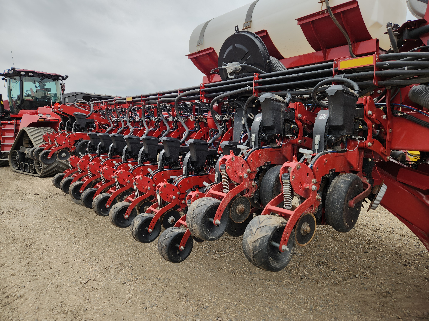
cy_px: 160
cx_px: 214
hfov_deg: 73.9
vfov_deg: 58.9
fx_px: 285
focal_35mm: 23
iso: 20
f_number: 1.8
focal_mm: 5.4
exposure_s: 1/641
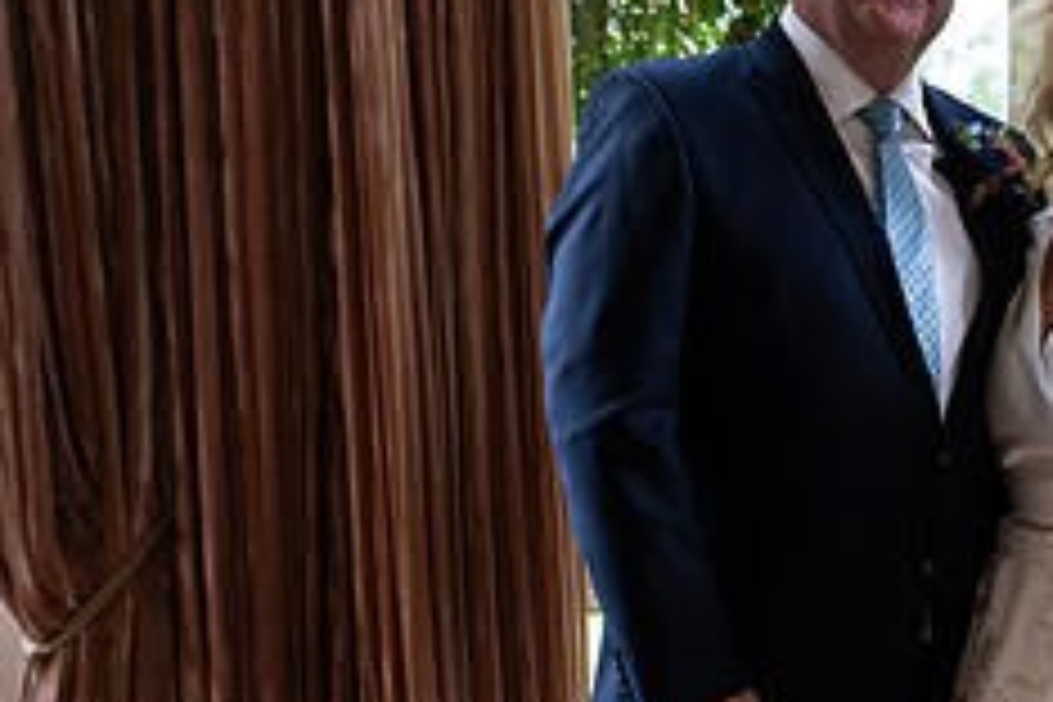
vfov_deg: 17.6
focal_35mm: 77
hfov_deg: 24.7
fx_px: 2252
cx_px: 1120
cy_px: 524
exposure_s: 1/200
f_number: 3.5
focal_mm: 31
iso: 1000
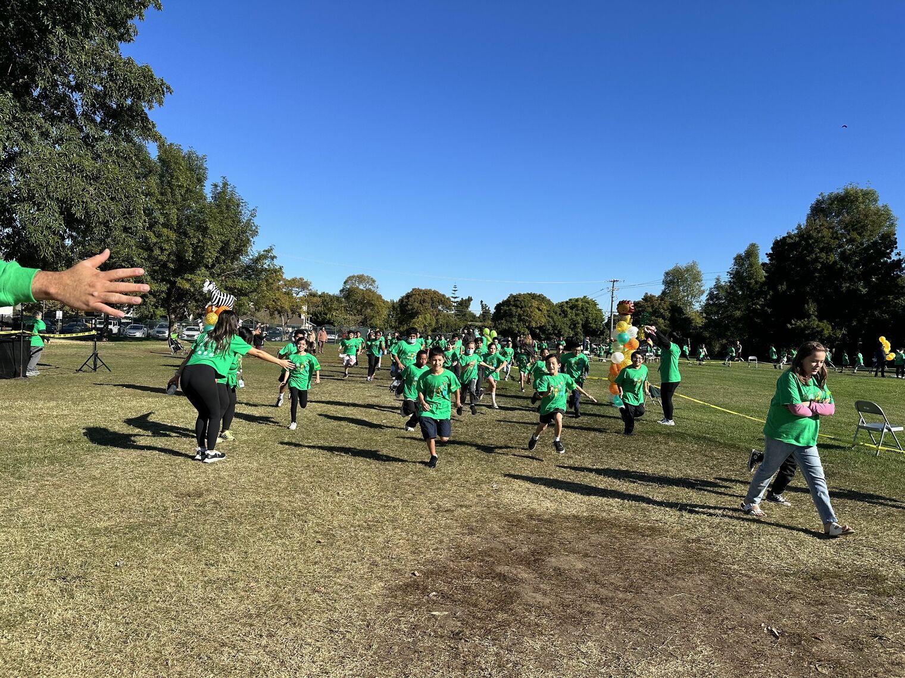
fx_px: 627
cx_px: 452
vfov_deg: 56.8
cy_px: 339
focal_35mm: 24
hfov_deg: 71.6
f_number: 1.78
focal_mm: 6.86
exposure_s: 1/4348
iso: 80
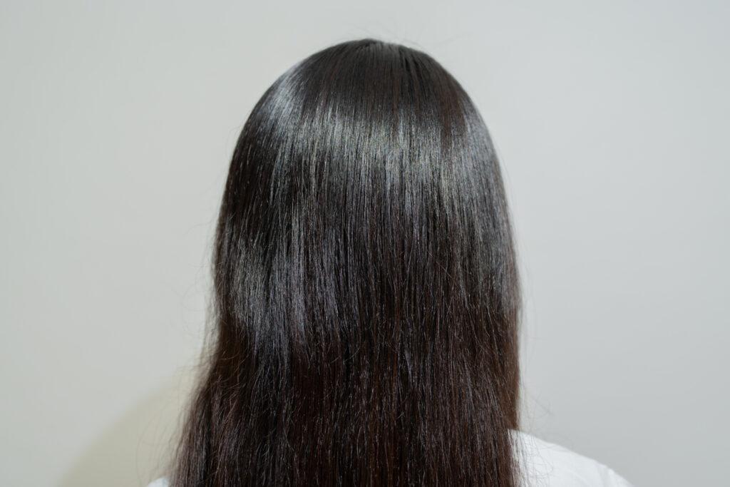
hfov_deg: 17.8
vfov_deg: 12.0
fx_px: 2324
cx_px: 374
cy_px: 250
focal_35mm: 115
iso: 200
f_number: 2.8
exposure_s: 1/160
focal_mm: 86
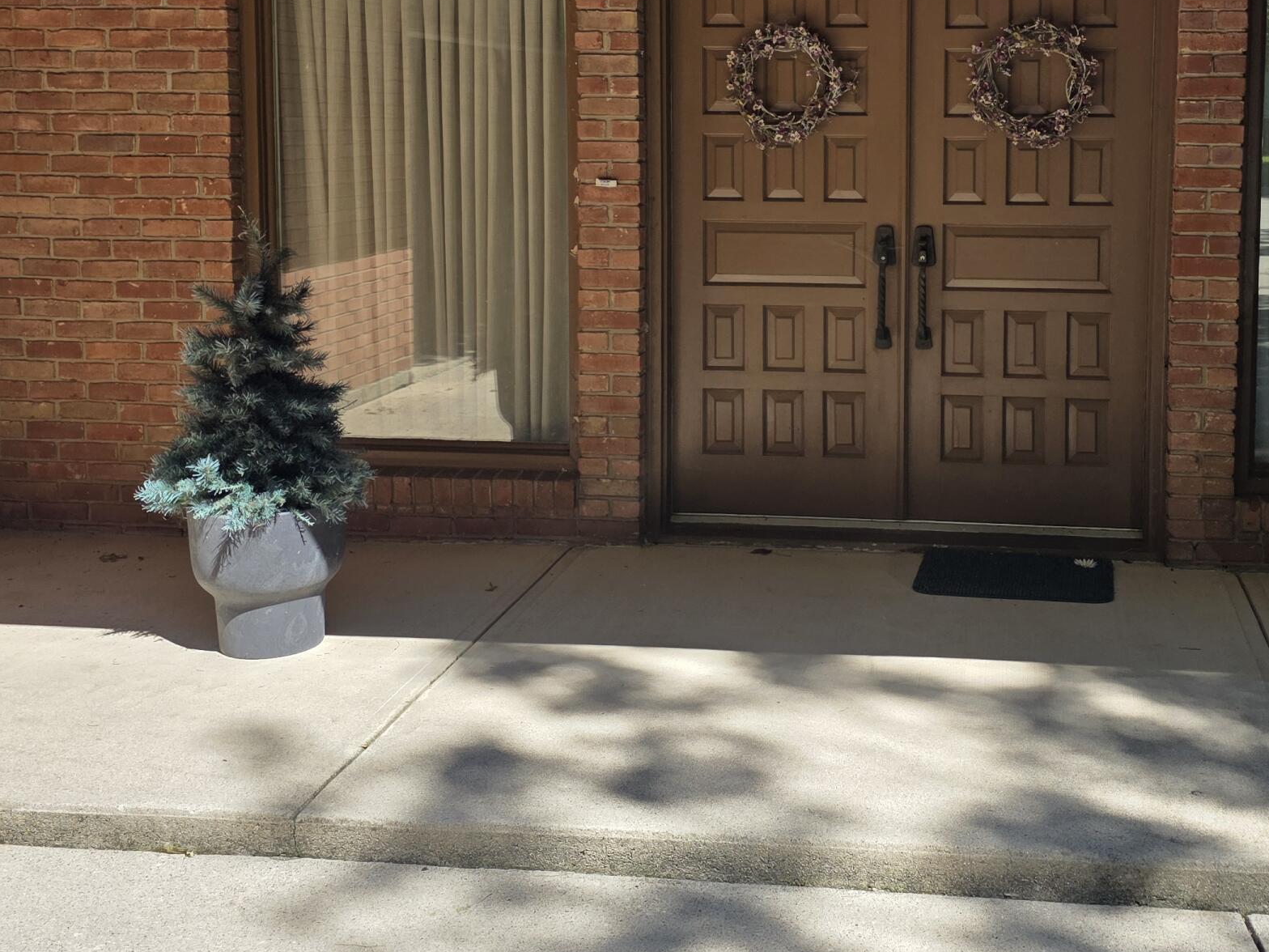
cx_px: 851
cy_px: 264
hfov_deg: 42.3
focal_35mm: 44
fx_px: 1613
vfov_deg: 32.4
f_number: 1.7
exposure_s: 1/2650
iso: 80
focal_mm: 6.3
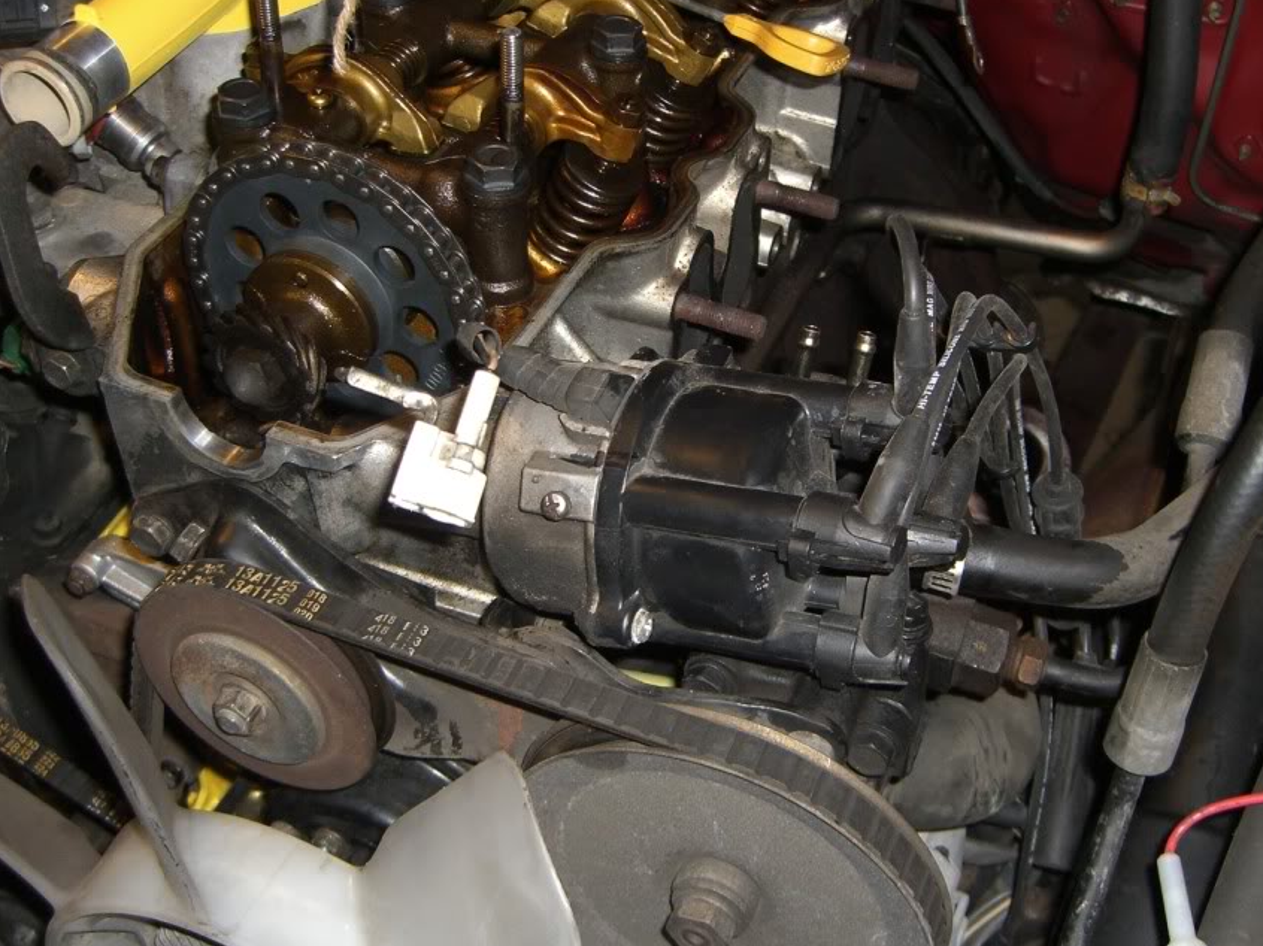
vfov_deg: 31.5
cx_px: 666
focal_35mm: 46
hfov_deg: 41.2
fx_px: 1678
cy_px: 492
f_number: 2.8
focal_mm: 7.9
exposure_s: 1/60
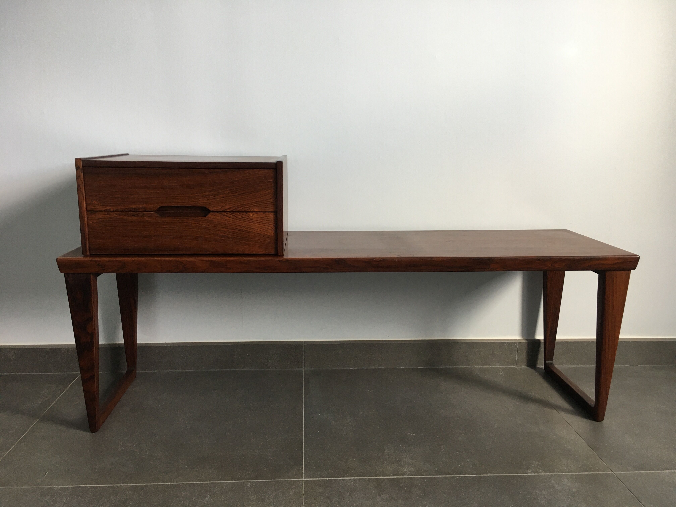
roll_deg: -1.1
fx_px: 566
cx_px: 338
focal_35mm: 29
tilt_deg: -11.6
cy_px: 254
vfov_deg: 48.2
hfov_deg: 61.7
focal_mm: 4.15
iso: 80
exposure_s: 1/33
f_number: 2.2
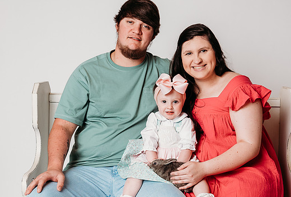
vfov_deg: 21.7
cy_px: 135
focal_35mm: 63
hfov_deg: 31.7
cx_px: 170
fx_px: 511
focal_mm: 24
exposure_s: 1/200
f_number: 4
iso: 100
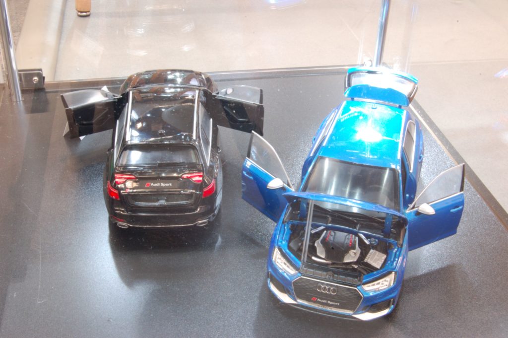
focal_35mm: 51
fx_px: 719
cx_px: 254
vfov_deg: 26.4
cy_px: 169
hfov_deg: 38.9
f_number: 29
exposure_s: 10
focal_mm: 34
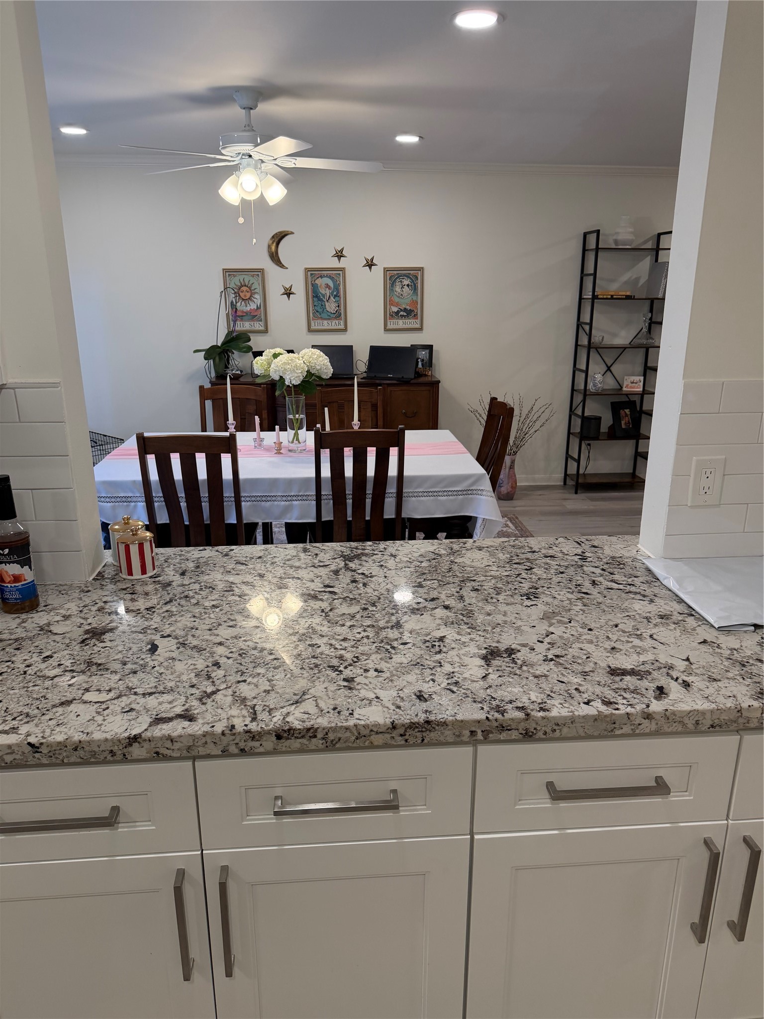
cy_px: 510
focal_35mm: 24
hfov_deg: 56.8
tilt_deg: -15.7
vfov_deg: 71.6
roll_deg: +1.0
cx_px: 382
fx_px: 706
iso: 200
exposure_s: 1/131
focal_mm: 6.76
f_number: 1.78
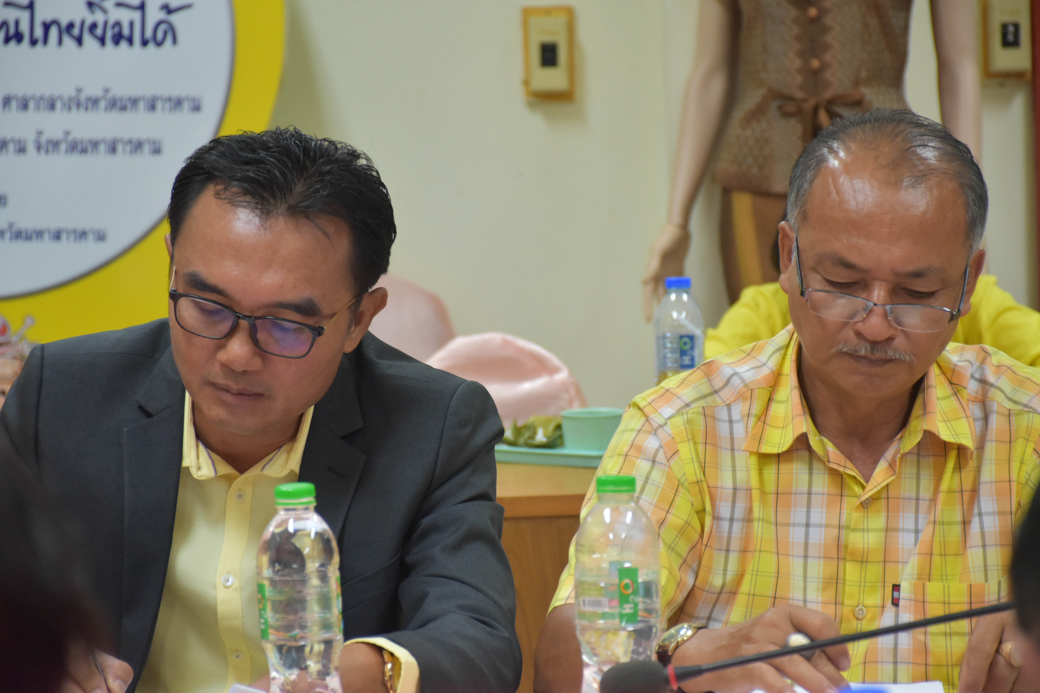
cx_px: 520
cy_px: 346
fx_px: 4550
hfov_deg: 13.0
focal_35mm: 158
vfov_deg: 8.7
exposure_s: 1/60
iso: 1250
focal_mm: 105
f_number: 5.6
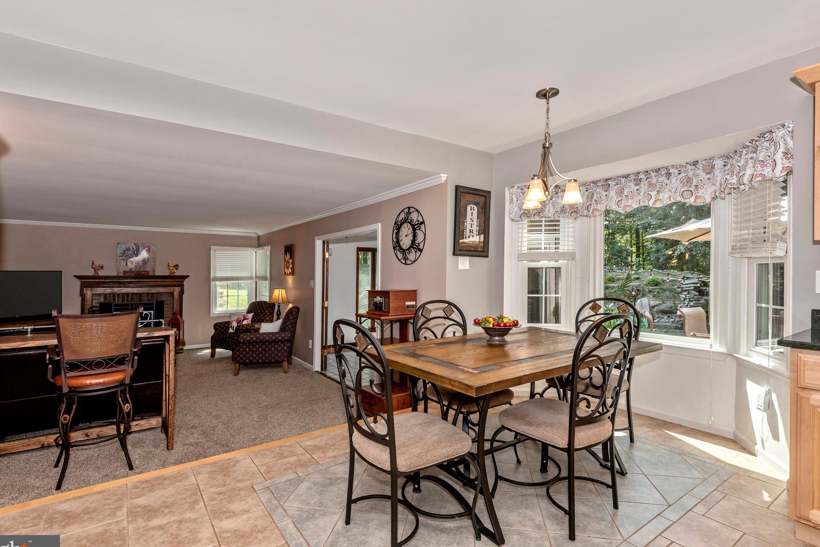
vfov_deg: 70.5
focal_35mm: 17
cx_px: 401
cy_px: 276
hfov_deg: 93.2
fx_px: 387
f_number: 9
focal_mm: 16
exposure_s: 1/60
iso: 320
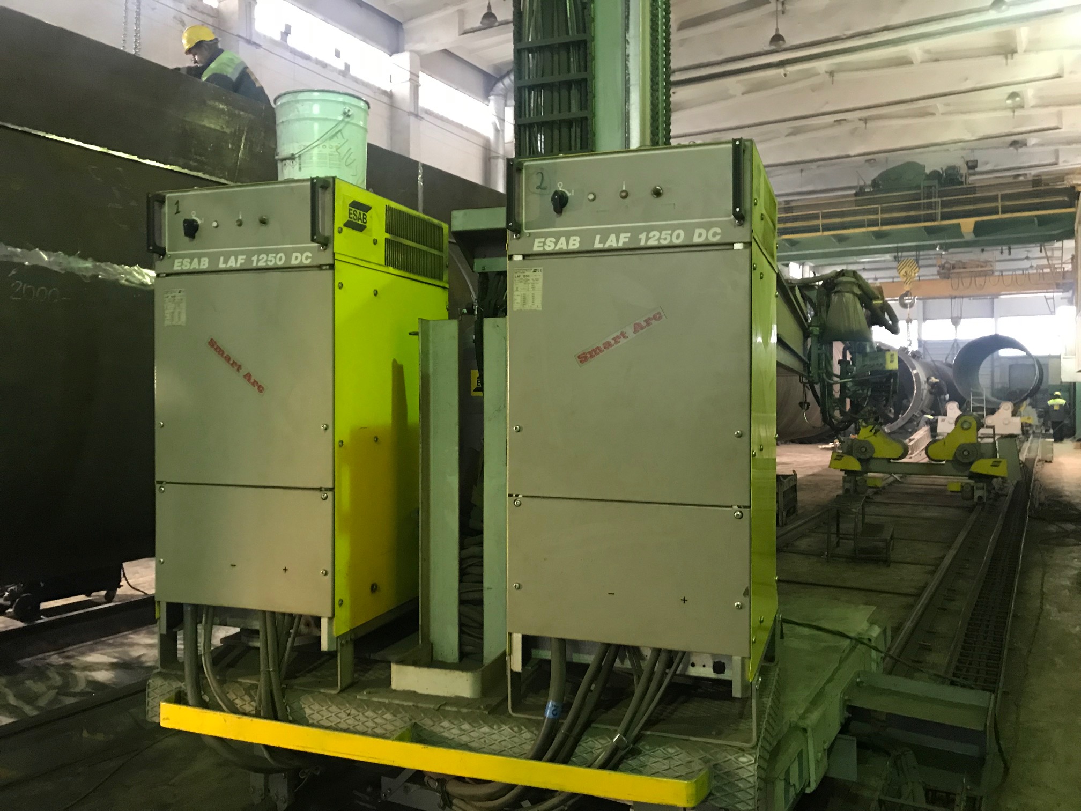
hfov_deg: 63.4
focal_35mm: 28
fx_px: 874
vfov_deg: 49.7
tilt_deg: +0.9
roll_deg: -0.6
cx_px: 540
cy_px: 406
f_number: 1.8
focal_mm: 3.99
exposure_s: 1/9
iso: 100
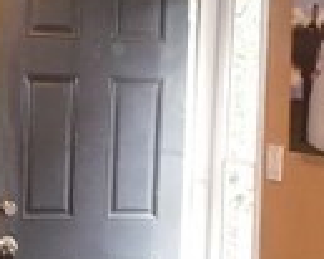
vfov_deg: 12.0
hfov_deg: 15.1
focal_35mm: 127
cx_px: 90
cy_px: 251
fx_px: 1217
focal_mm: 4.7
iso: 320
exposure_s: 1/30
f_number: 3.3
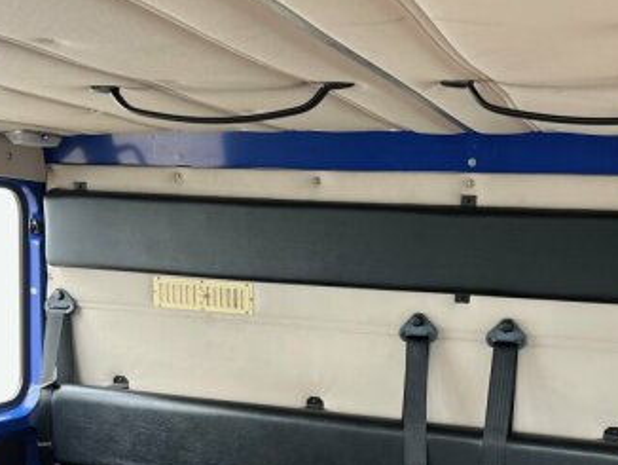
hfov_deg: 37.4
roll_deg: -0.9
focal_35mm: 51
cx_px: 339
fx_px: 911
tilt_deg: -6.6
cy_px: 400
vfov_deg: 27.7
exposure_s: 1/121
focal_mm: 5.7
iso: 125
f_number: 1.5
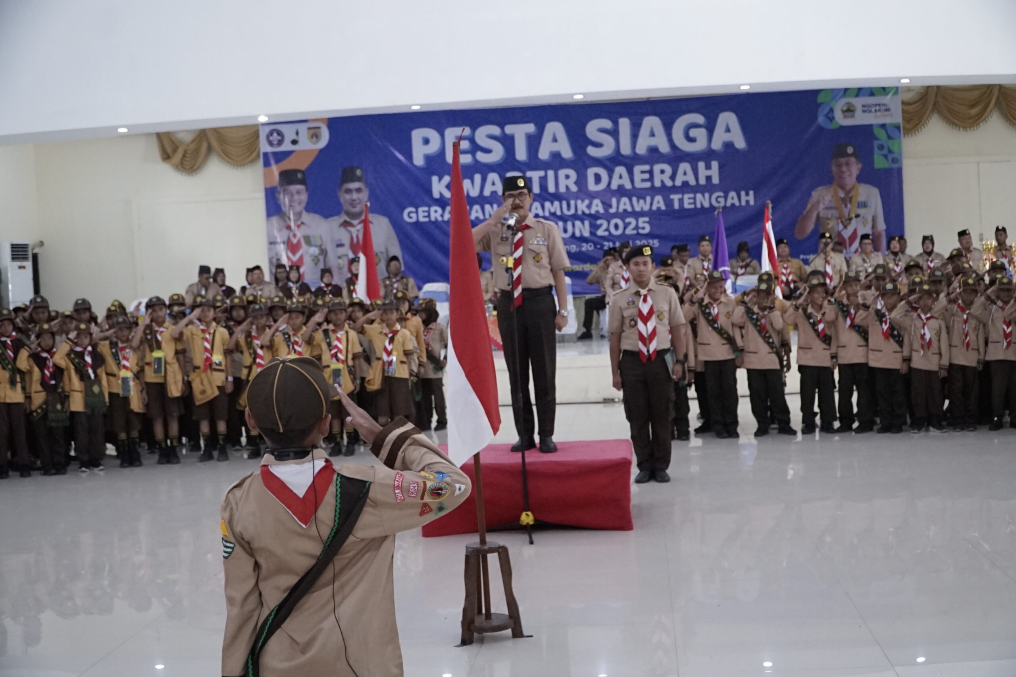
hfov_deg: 43.6
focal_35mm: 45
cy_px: 338
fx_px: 1270
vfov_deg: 29.9
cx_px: 508
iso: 3200
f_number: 4
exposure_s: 1/100
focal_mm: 30
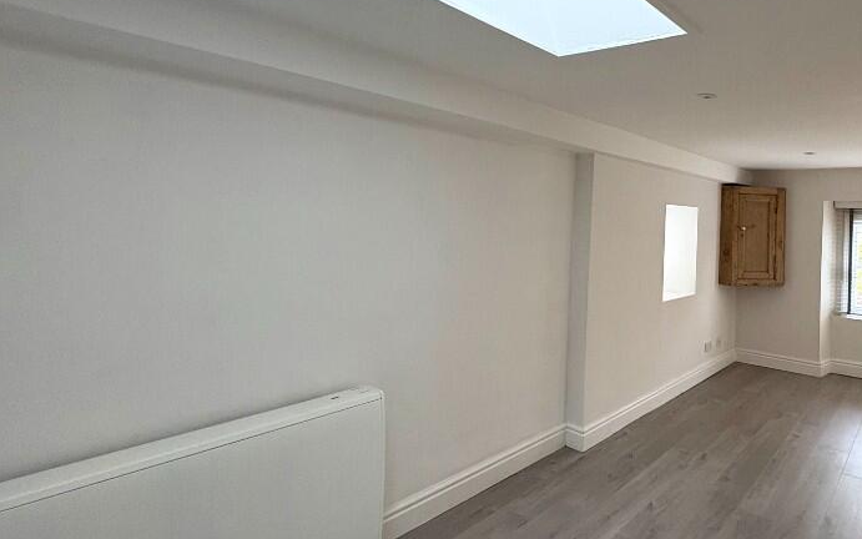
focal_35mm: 22
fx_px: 517
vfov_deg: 54.7
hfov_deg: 76.2
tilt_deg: +1.2
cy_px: 221
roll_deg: -2.0
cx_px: 598
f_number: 2.2
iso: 250
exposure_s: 1/50
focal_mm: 2.22
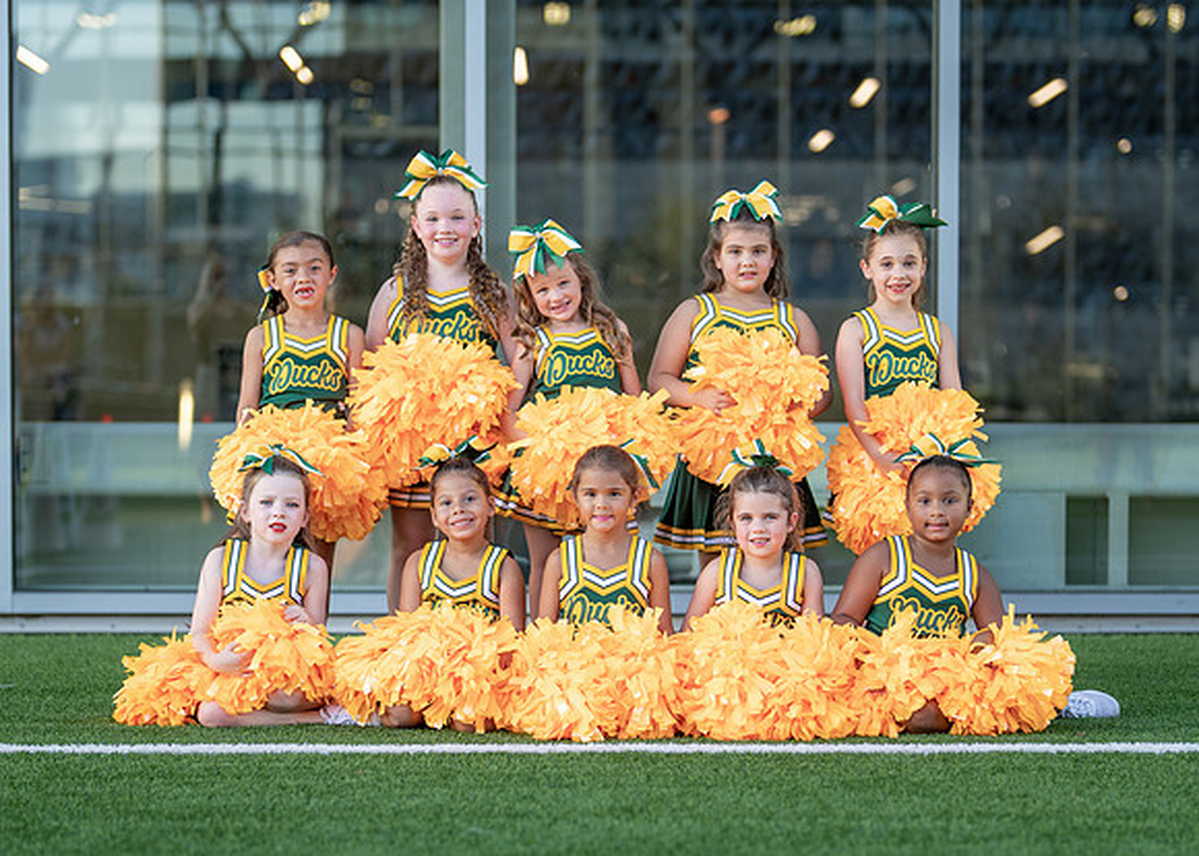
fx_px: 2905
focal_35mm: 85
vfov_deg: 16.7
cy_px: 522
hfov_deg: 23.3
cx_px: 622
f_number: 1.2
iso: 100
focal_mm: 50
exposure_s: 1/640
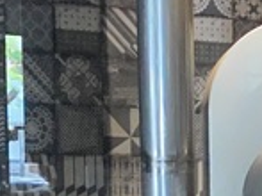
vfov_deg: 7.8
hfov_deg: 10.7
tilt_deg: -9.3
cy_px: 413
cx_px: 355
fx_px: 1369
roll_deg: -1.7
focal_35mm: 181
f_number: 1.8
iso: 500
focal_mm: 4.25
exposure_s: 1/25
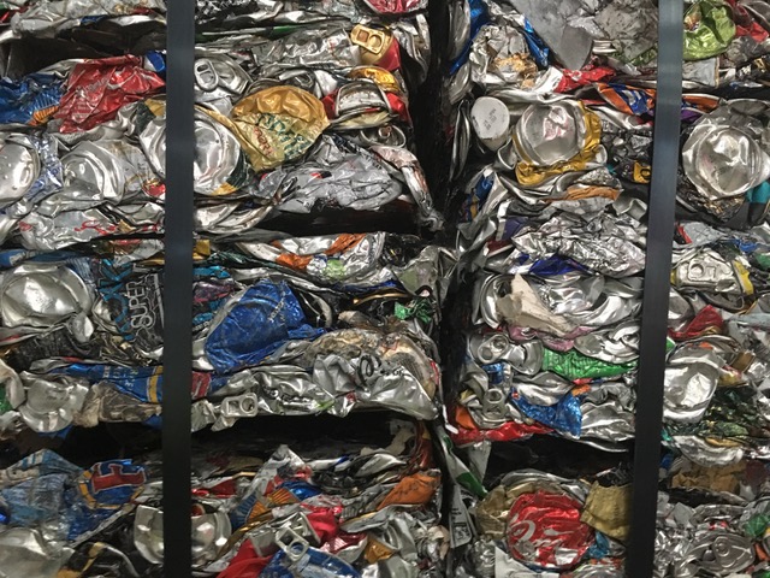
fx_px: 645
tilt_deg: +2.7
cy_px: 289
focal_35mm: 29
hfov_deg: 61.7
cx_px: 385
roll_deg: -0.1
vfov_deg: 48.2
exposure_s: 1/17
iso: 250
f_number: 2.2
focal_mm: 4.15
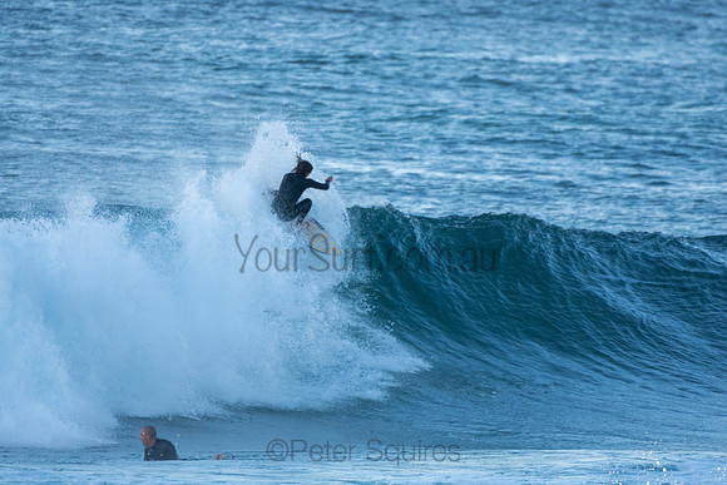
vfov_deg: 1.8
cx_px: 364
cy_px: 242
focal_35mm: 750
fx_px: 15149
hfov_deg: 2.7
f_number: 5.6
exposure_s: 1/1600
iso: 900
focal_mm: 500
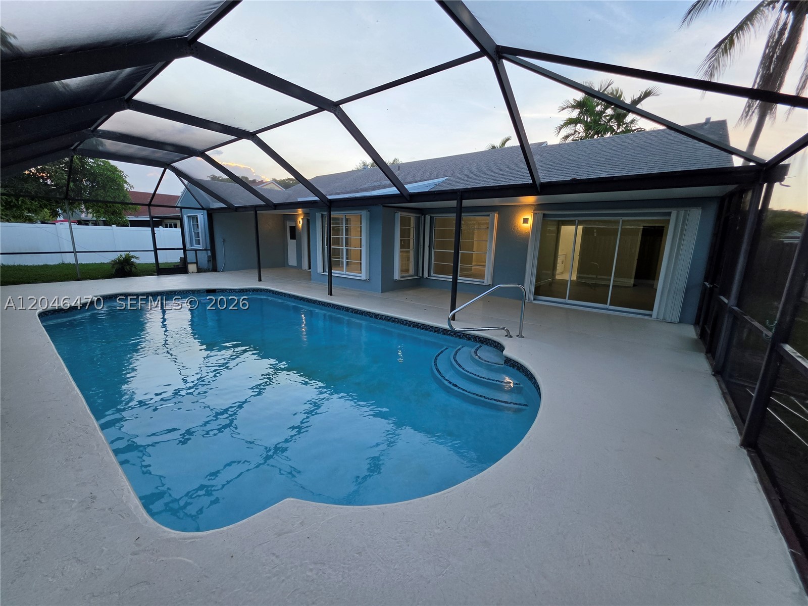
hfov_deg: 106.2
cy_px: 303
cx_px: 404
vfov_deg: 89.9
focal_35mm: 13
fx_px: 303
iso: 25
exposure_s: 1/120
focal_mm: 2.2
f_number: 1.9
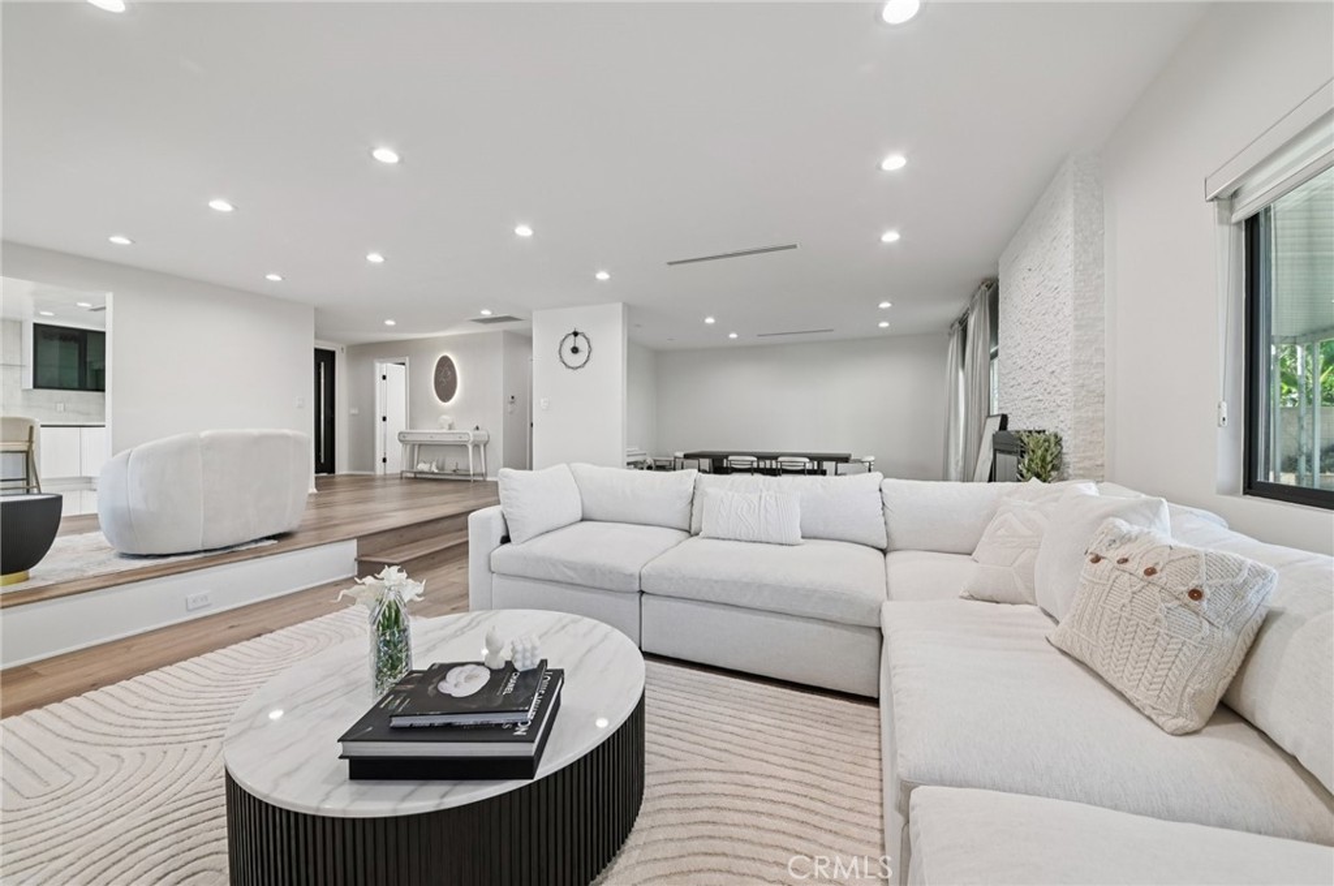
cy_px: 443
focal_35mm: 13
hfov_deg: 108.4
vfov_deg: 85.3
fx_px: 481
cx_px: 667
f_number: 8
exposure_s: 1/13
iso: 250
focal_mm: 13
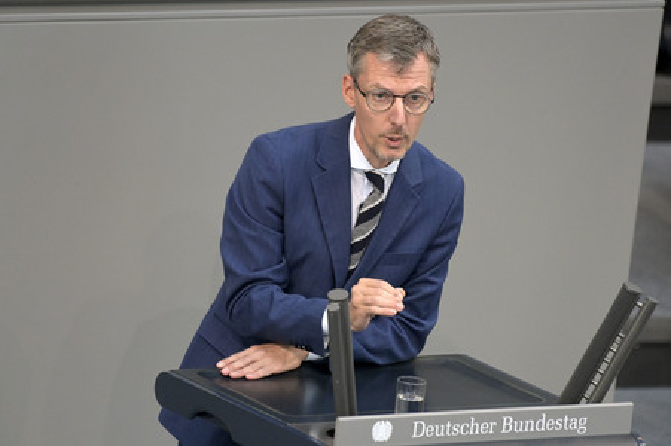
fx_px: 8195
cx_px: 336
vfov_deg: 3.1
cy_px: 223
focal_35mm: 440
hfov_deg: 4.7
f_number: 5.6
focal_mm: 440
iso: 8000
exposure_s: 1/500
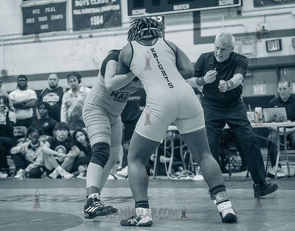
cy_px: 108
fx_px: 820
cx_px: 111
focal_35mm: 95
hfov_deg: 20.4
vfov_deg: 16.1
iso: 8000
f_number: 3.5
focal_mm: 80
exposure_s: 1/400
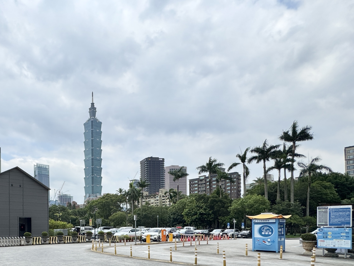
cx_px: 58
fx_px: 256
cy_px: 226
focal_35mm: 25
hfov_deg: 62.0
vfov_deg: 50.3
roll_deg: -0.1
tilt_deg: +0.6
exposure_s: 1/1346
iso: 50
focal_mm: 2.22
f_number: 2.2
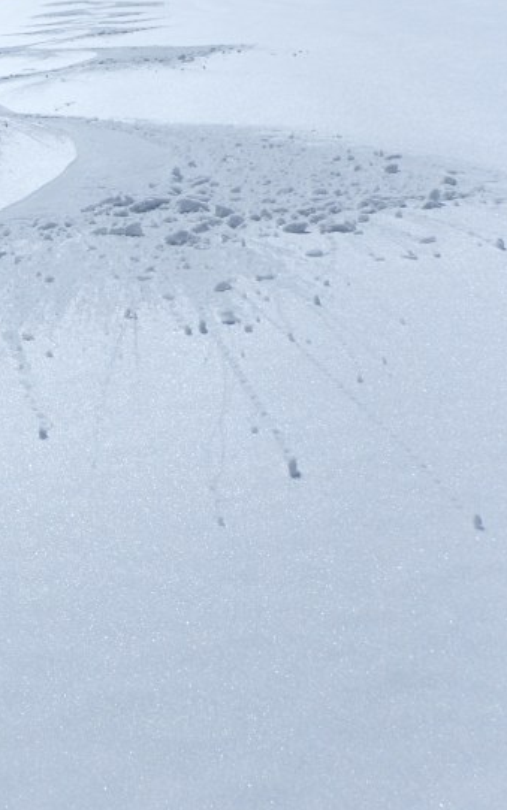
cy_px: 237
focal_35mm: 51
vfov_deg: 38.9
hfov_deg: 22.3
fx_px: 1127
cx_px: -181
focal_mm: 4.5
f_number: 8
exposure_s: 1/1000
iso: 100
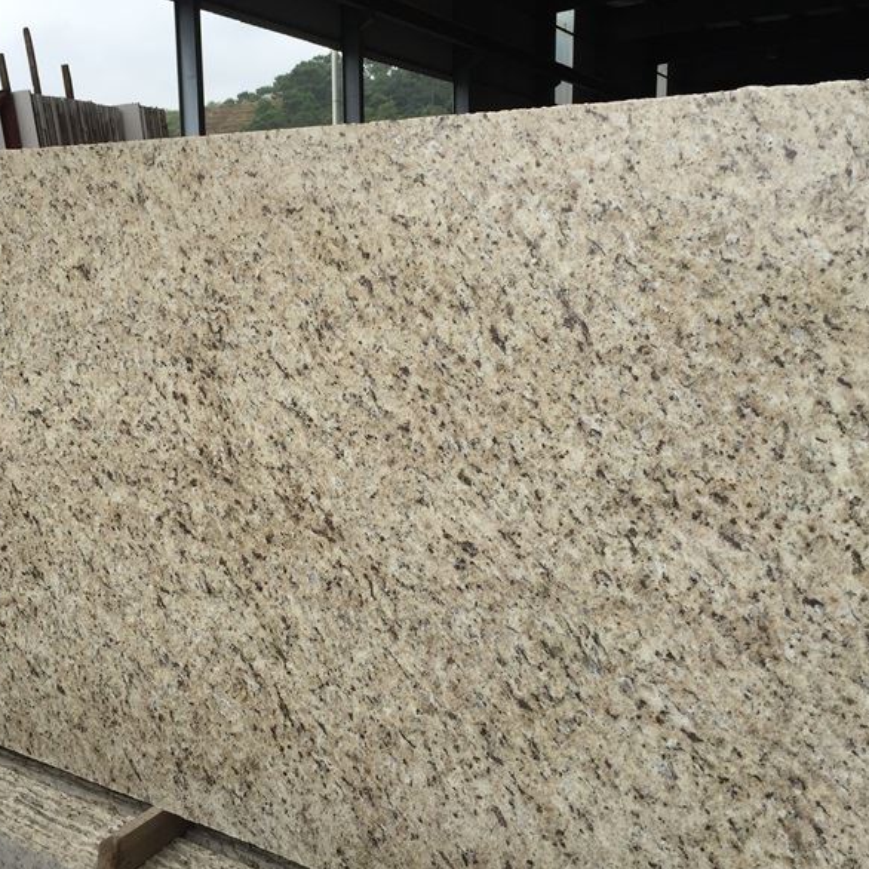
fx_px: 994
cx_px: 334
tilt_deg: -9.6
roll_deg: +0.8
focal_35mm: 35
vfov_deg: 47.2
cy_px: 442
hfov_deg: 46.9
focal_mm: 4.15
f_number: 2.2
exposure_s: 1/1199
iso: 32
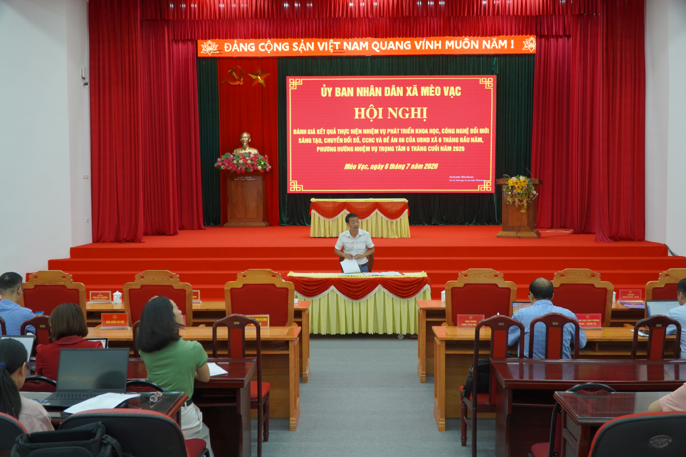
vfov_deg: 40.0
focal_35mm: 33
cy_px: 228
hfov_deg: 57.2
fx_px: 629
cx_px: 343
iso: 640
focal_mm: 22
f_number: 4
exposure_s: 1/80
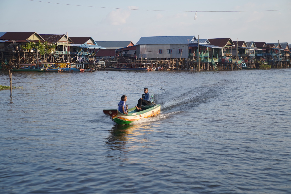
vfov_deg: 19.5
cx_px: 146
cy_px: 97
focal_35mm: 70
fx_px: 566
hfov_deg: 28.8
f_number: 2.8
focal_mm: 70
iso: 400
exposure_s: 1/3200
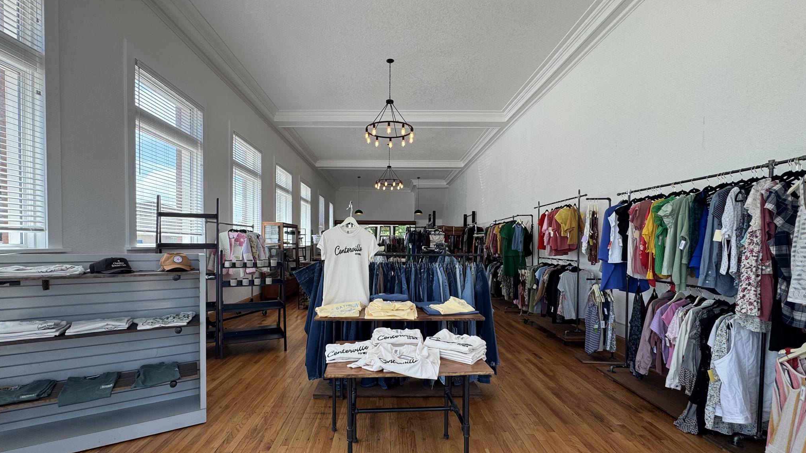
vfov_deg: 66.9
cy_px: 251
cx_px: 389
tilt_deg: -1.2
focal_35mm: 16
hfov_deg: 99.3
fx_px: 342
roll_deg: -0.4
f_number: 2.2
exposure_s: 1/151
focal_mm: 2.22
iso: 40
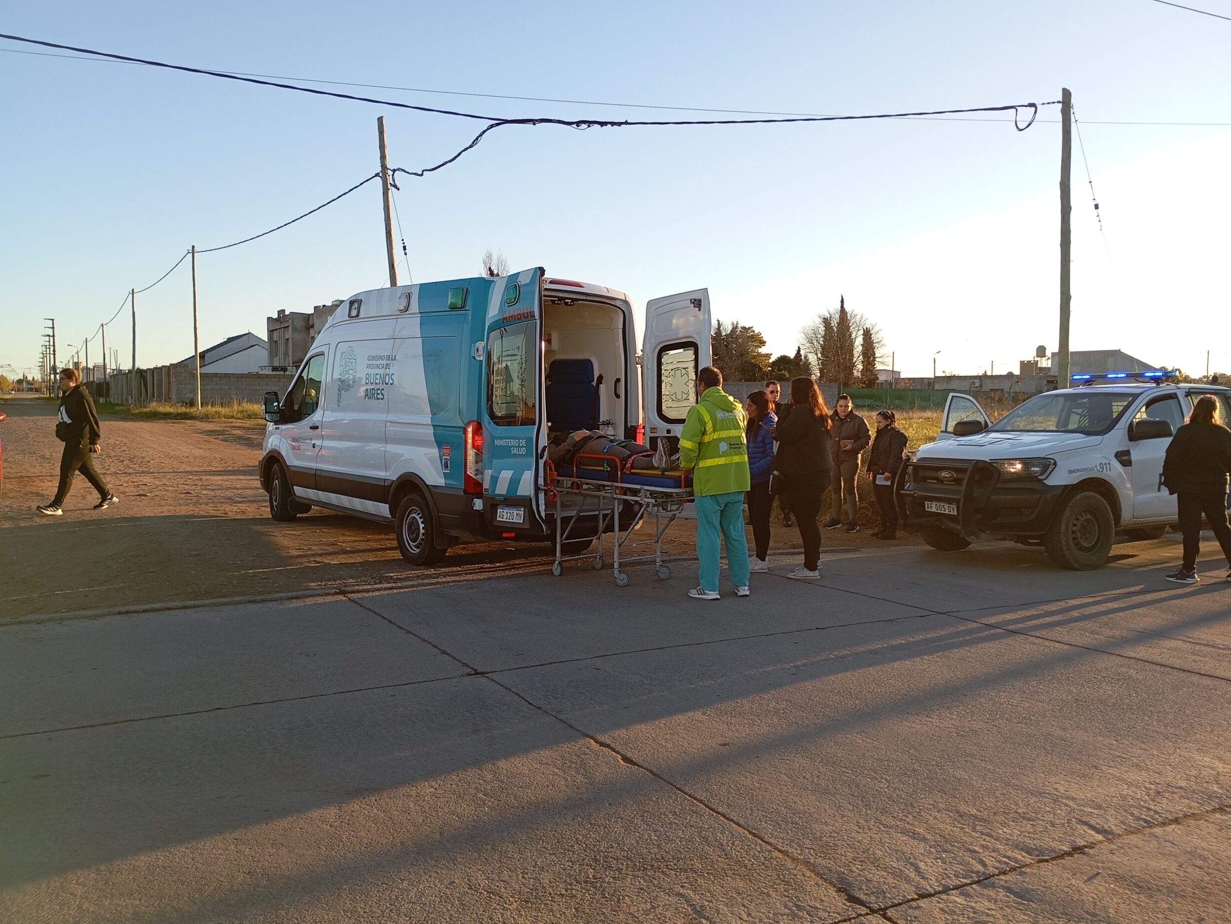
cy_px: 455
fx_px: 1031
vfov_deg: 48.2
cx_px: 622
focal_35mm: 29
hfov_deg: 61.7
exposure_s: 1/175
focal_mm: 4.27
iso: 100
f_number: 1.8
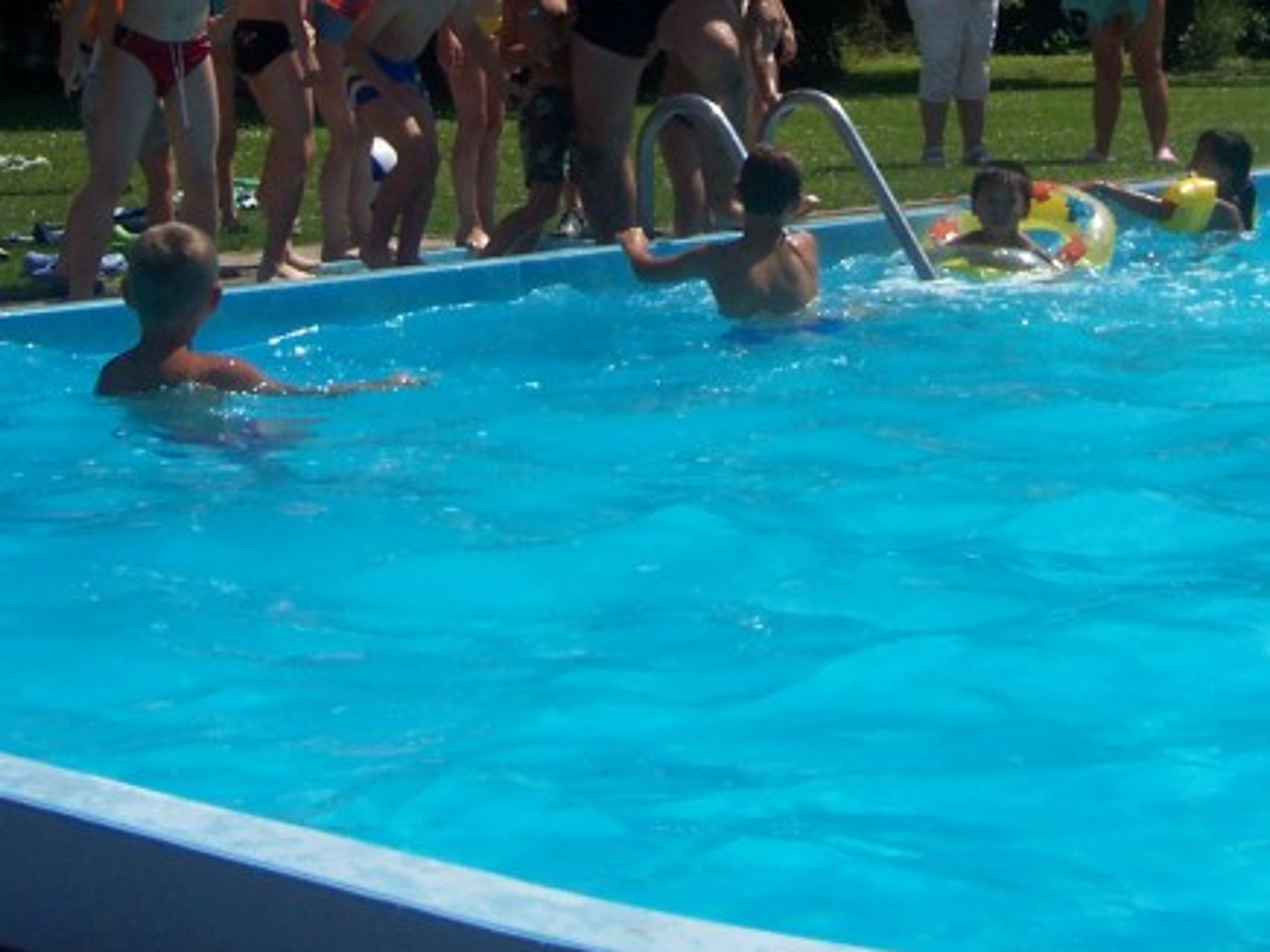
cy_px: -73
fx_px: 2934
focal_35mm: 80
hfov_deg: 24.4
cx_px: 794
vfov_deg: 17.8
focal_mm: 5.6
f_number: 5.1
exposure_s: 1/588
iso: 80
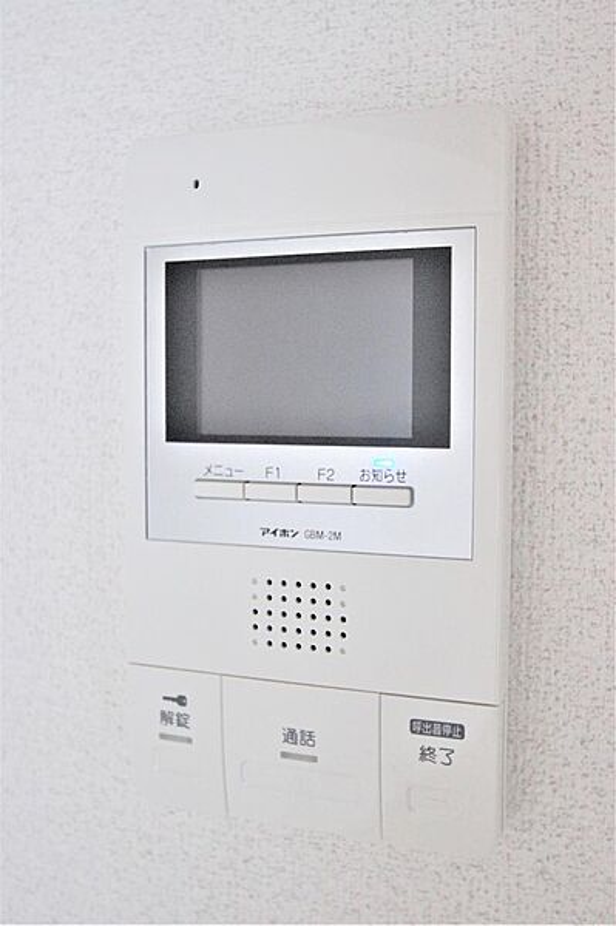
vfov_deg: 53.2
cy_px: 463
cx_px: 308
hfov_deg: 36.8
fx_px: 926
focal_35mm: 36
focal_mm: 24
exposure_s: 1/40
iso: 800
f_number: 4.5
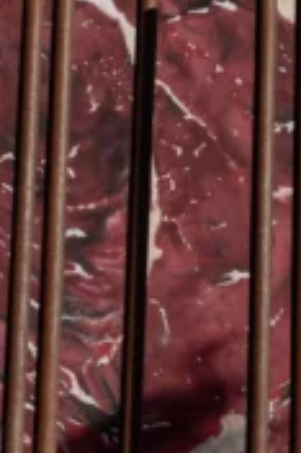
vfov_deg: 9.9
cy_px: -188
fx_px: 2551
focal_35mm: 203
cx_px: 409
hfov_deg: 6.7
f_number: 4
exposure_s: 1/2500
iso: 320
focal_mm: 31
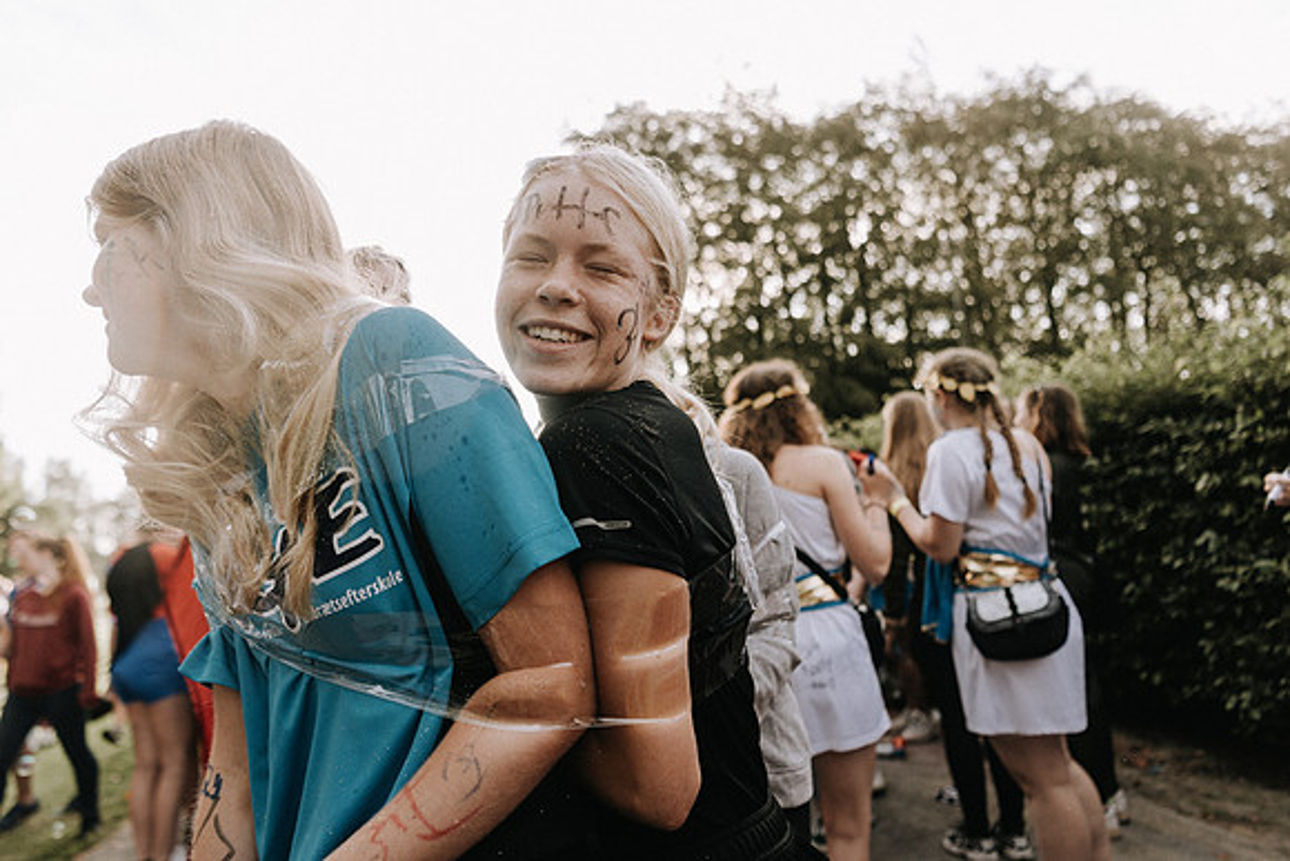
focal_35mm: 24
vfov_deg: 53.2
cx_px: 645
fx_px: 860
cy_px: 430
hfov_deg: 73.7
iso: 110
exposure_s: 1/400
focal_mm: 24
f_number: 2.8
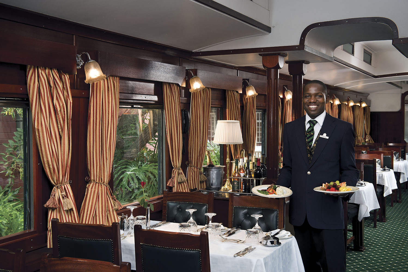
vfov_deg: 28.1
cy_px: 136
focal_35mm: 48
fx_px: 544
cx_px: 204
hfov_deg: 41.1
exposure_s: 1/30
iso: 200
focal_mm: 48
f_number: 8
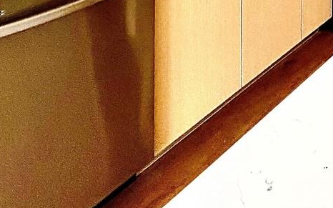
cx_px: 349
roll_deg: +1.6
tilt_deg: -0.1
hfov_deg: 35.0
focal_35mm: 51
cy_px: -199
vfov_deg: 18.1
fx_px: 463
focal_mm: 2.22
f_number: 2.2
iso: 400
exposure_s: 1/60
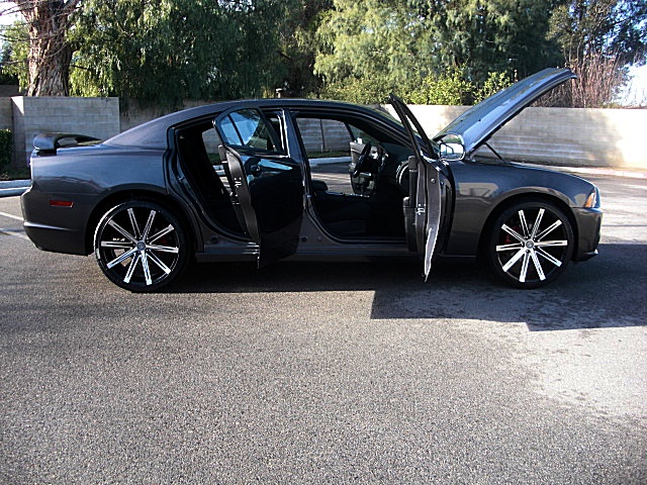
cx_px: 324
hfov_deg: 51.4
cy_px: 242
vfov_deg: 39.7
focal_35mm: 36
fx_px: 673
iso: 50
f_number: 2.8
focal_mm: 6.3
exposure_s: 1/160
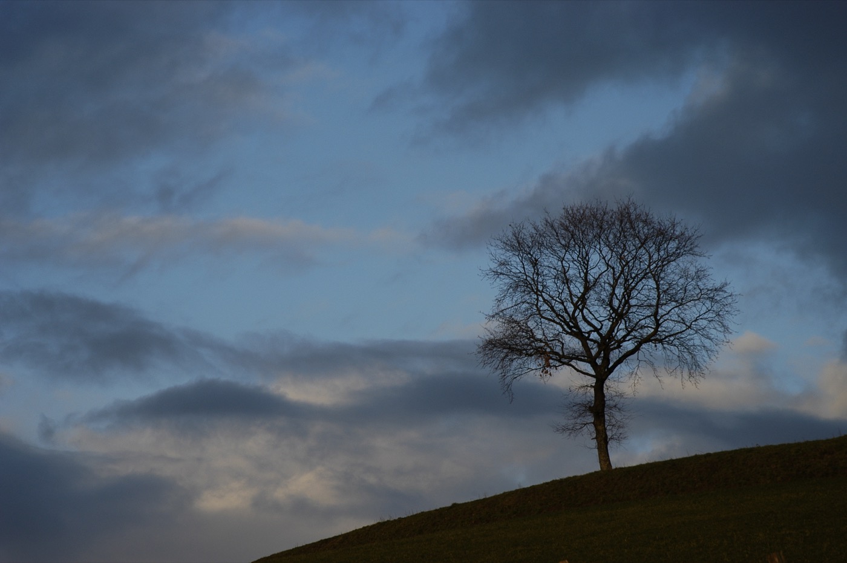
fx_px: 2997
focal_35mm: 128
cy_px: 282
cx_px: 424
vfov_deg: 10.7
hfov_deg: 16.1
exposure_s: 1/640
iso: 200
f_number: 5.6
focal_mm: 85
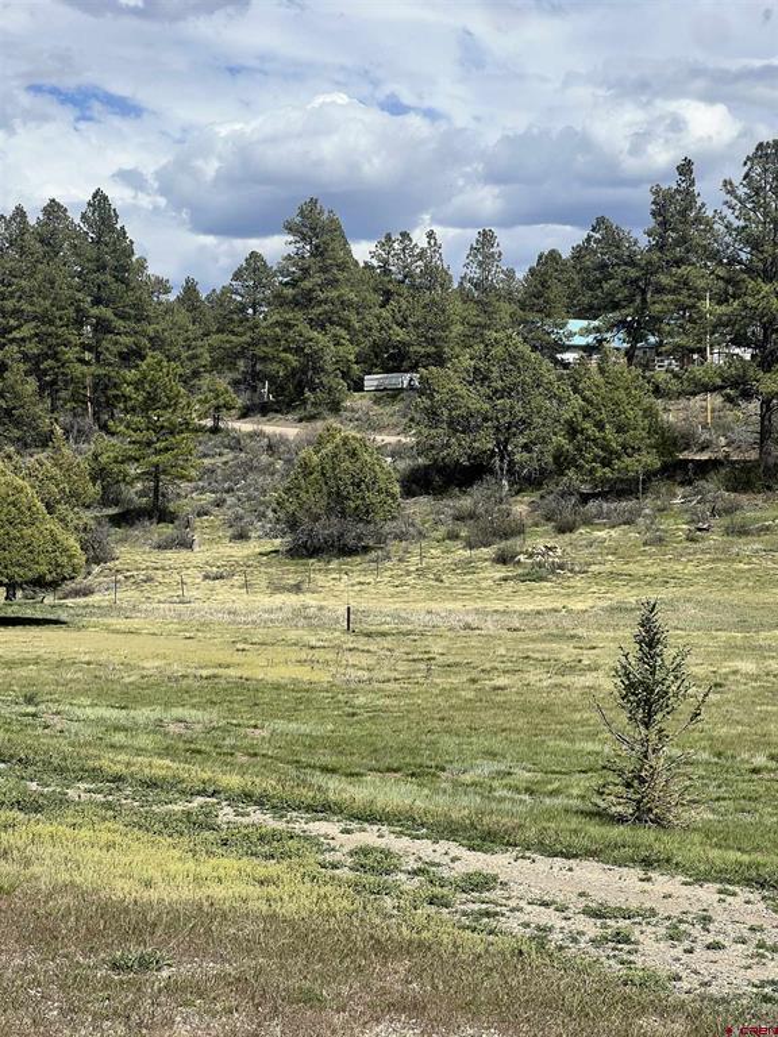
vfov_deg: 25.3
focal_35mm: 77
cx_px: 389
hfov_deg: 19.1
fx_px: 2307
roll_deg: -0.6
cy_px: 518
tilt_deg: -1.4
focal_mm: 9
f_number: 2.8
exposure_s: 1/1107
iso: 32
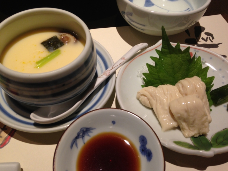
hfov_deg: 55.4
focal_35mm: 33
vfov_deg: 42.9
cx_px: 114
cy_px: 86
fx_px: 217
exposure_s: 1/20
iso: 64
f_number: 2.4
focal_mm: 4.13
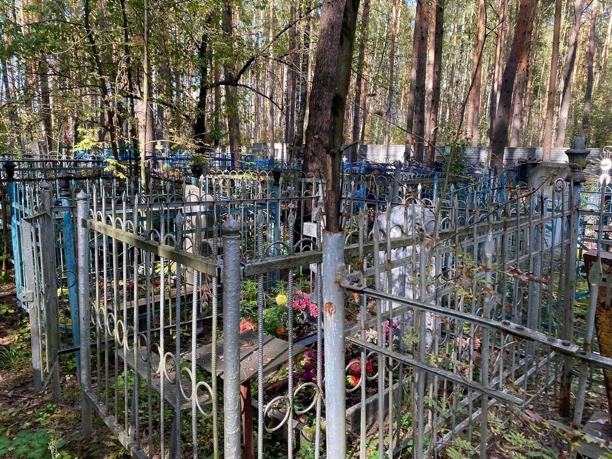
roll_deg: -2.9
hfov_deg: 67.3
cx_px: 306
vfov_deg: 53.1
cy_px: 230
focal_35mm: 26
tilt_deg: +0.4
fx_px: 460
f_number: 1.8
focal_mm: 4.25
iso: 40
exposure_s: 1/122
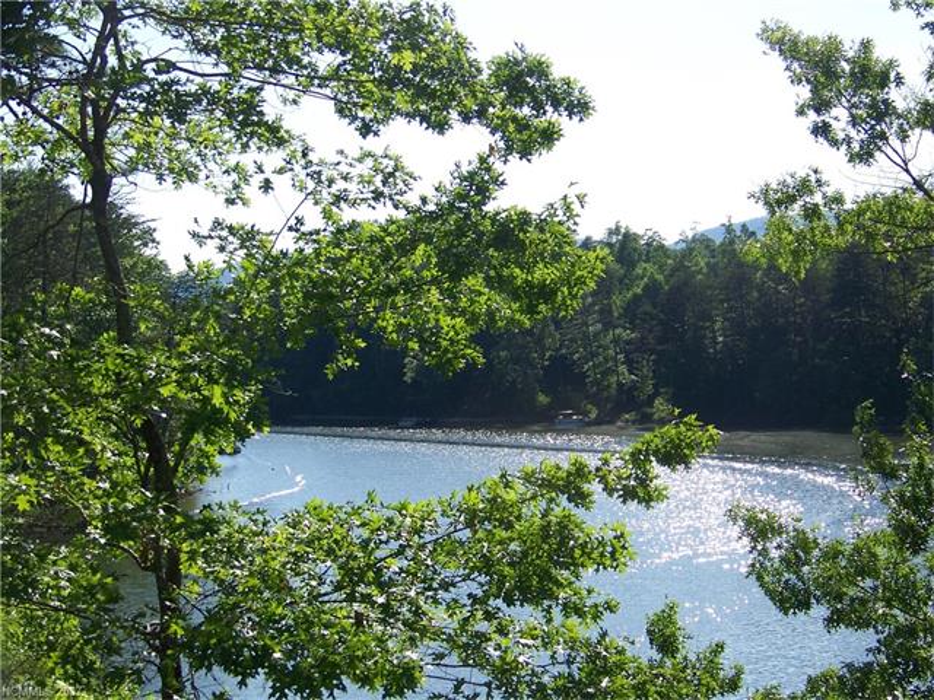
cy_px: 350
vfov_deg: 21.0
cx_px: 467
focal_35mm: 70
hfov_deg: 27.8
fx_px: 1889
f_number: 3.2
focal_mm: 11.7
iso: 64
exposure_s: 1/800
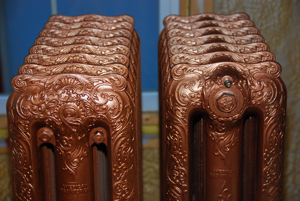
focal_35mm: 84
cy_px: 100
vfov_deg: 16.3
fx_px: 701
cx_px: 150
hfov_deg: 24.2
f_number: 5
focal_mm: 56
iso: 500
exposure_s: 1/60
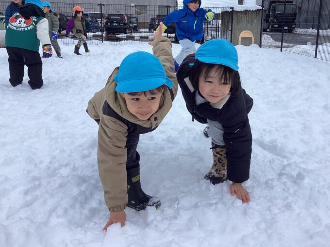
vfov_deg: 40.6
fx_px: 334
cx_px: 174
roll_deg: +0.3
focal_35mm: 35
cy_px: 109
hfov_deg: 52.6
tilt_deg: -15.6
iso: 25
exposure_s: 1/1101
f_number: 2.4
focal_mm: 3.3
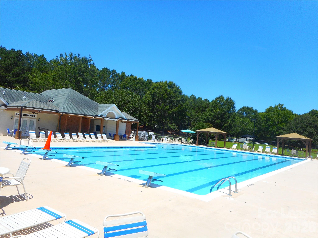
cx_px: 159
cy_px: 119
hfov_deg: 69.4
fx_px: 230
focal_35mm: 25
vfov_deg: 54.9
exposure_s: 1/800
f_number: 3.7
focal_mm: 4.5
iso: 80
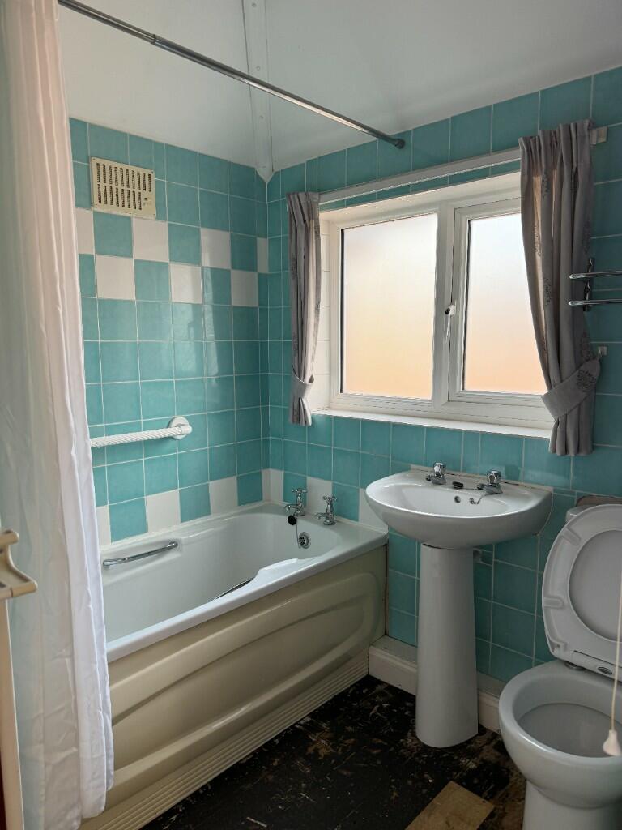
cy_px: 415
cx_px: 311
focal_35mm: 24
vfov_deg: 71.6
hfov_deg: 56.8
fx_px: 575
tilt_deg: -6.7
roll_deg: -0.1
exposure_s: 1/100
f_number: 1.78
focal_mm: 6.86
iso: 125
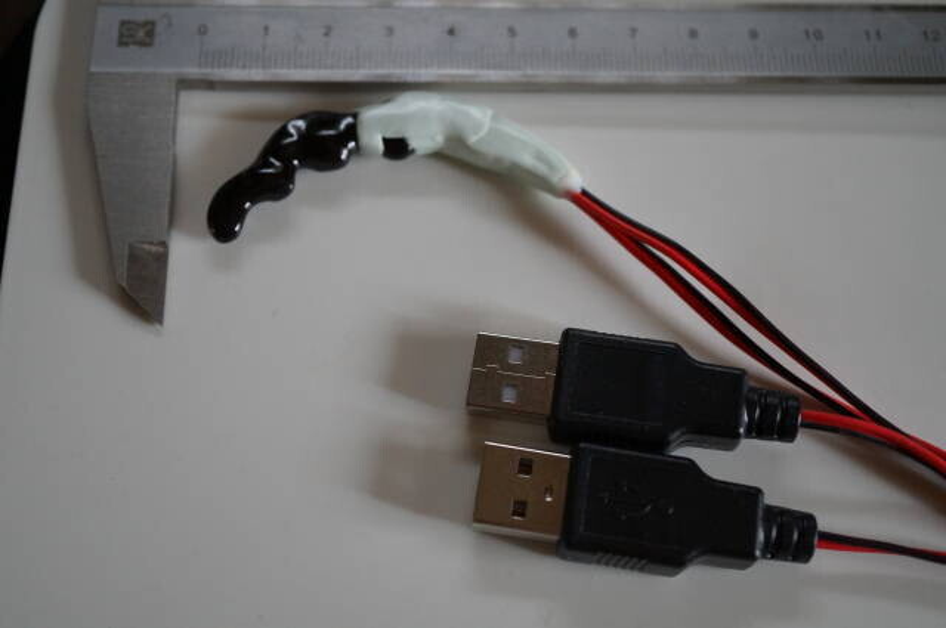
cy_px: 314
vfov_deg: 29.8
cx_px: 473
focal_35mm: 45
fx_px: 1181
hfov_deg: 43.7
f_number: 4
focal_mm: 30
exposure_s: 1/160
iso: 1600
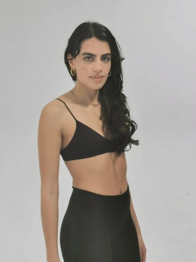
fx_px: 408
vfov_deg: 35.5
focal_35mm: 54
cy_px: 131
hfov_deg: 27.0
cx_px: 98
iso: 50
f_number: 1.8
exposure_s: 1/170
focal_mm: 5.58
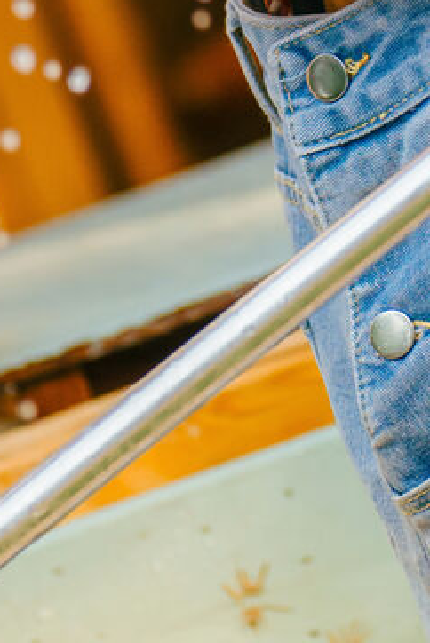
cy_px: -430
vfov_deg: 4.6
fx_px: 7993
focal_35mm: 447
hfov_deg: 3.1
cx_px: 359
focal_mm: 90
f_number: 2.8
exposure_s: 1/1600
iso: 400
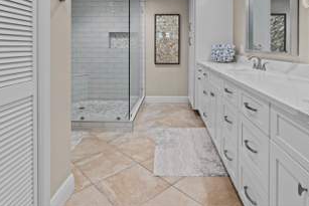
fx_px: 215
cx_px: 163
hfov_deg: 71.4
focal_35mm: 25
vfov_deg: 49.0
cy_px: 48
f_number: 11
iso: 640
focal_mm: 16
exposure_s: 1/20
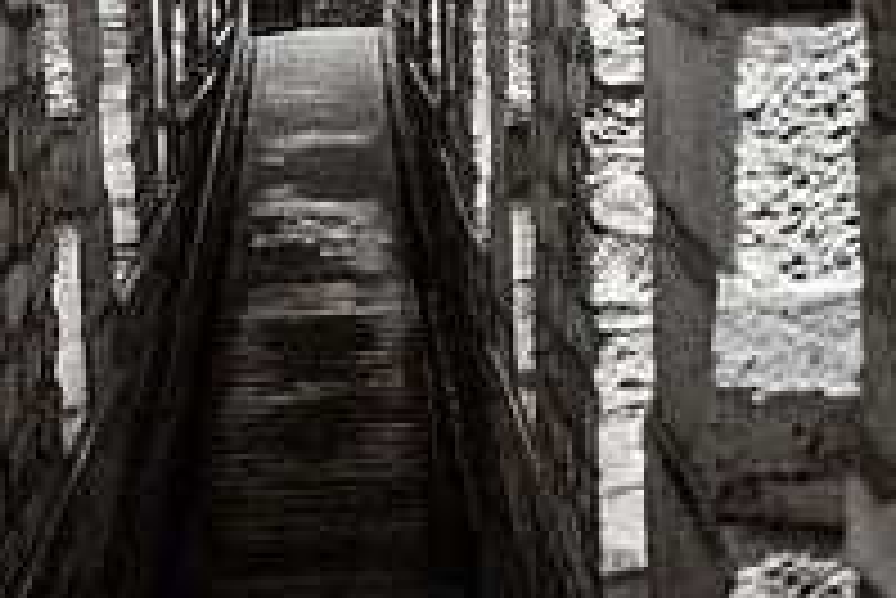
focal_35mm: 70
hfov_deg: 28.8
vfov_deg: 19.1
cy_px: 34
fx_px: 1743
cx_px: 437
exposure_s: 1/50
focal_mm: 24
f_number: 1.4
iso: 6400
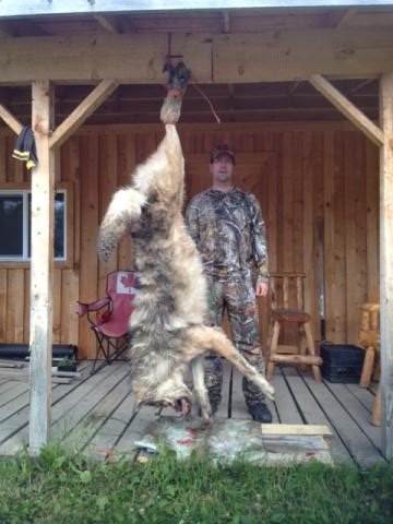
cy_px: 262
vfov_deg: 52.6
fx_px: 530
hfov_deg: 40.7
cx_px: 196
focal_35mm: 35
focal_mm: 4.28
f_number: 2.4
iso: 50
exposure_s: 1/215
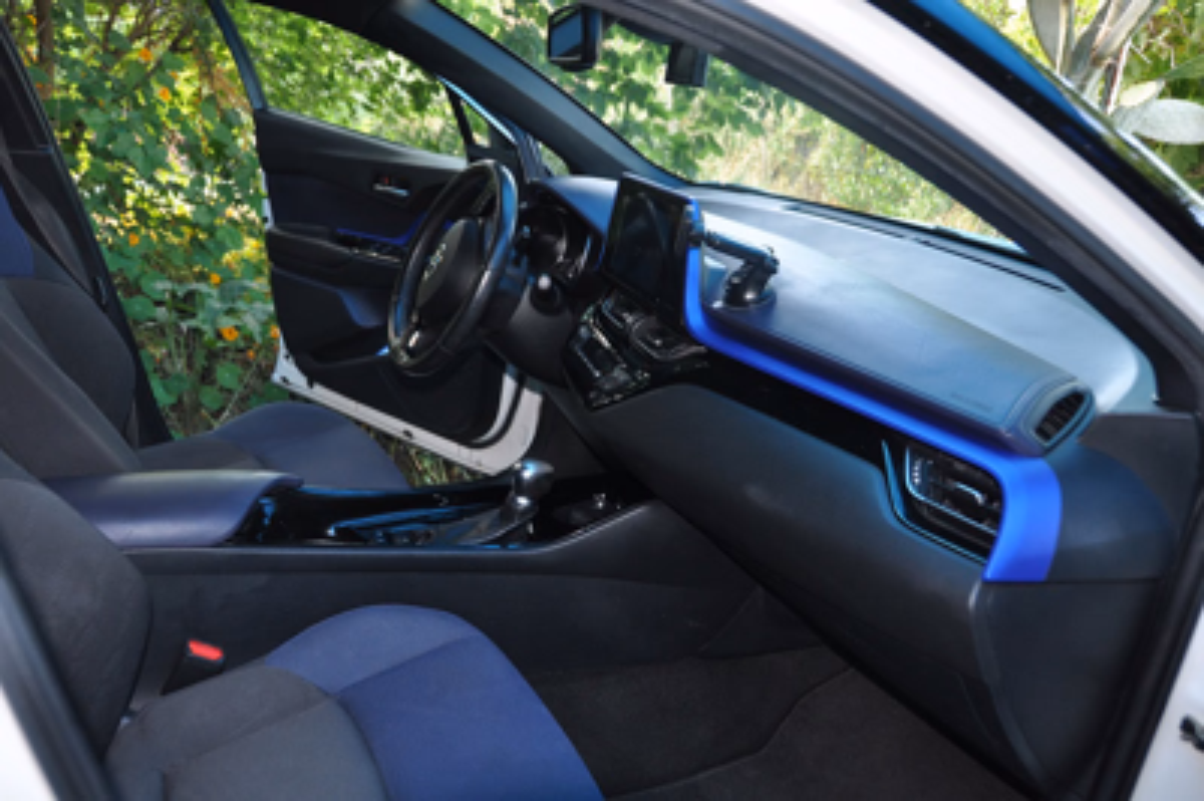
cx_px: 602
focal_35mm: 30
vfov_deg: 43.5
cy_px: 400
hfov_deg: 62.0
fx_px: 1002
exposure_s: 1/60
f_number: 3.5
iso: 400
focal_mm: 20
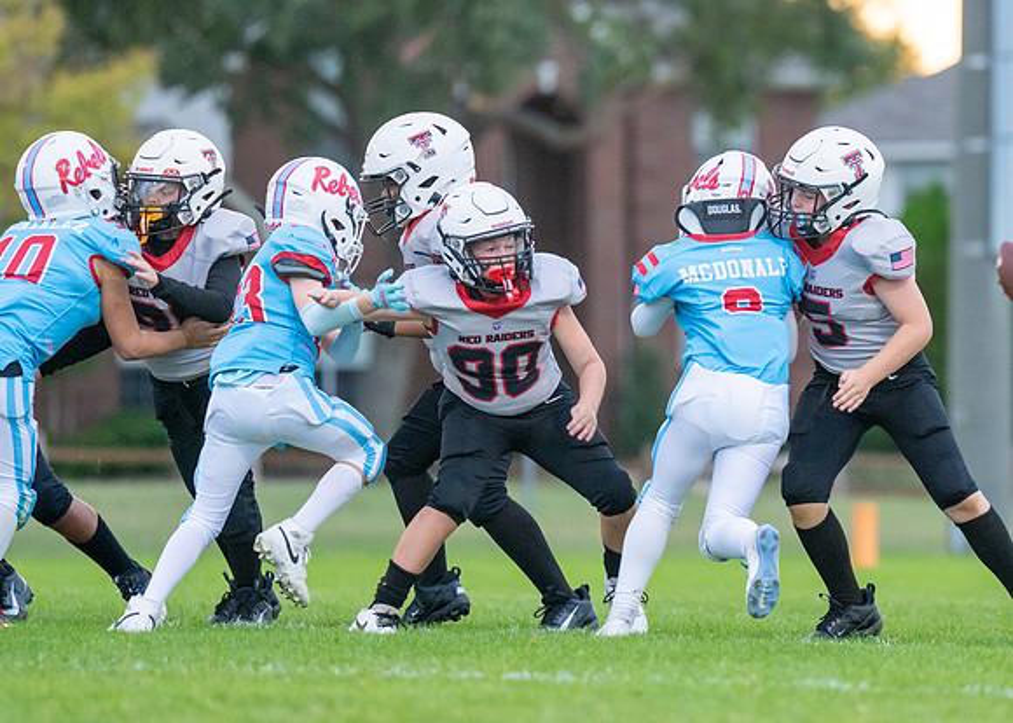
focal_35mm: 393
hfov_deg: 5.1
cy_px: 305
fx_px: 11316
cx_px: 790
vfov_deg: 3.7
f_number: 2.8
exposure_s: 1/1250
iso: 1600
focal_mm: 200
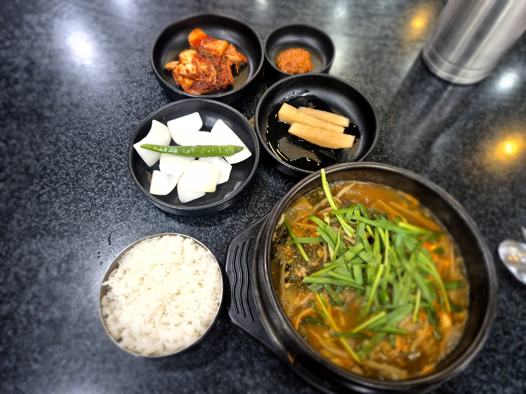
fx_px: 349
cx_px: 263
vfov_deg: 58.9
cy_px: 197
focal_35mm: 23
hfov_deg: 73.9
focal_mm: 5.4
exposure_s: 1/40
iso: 250
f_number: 1.8
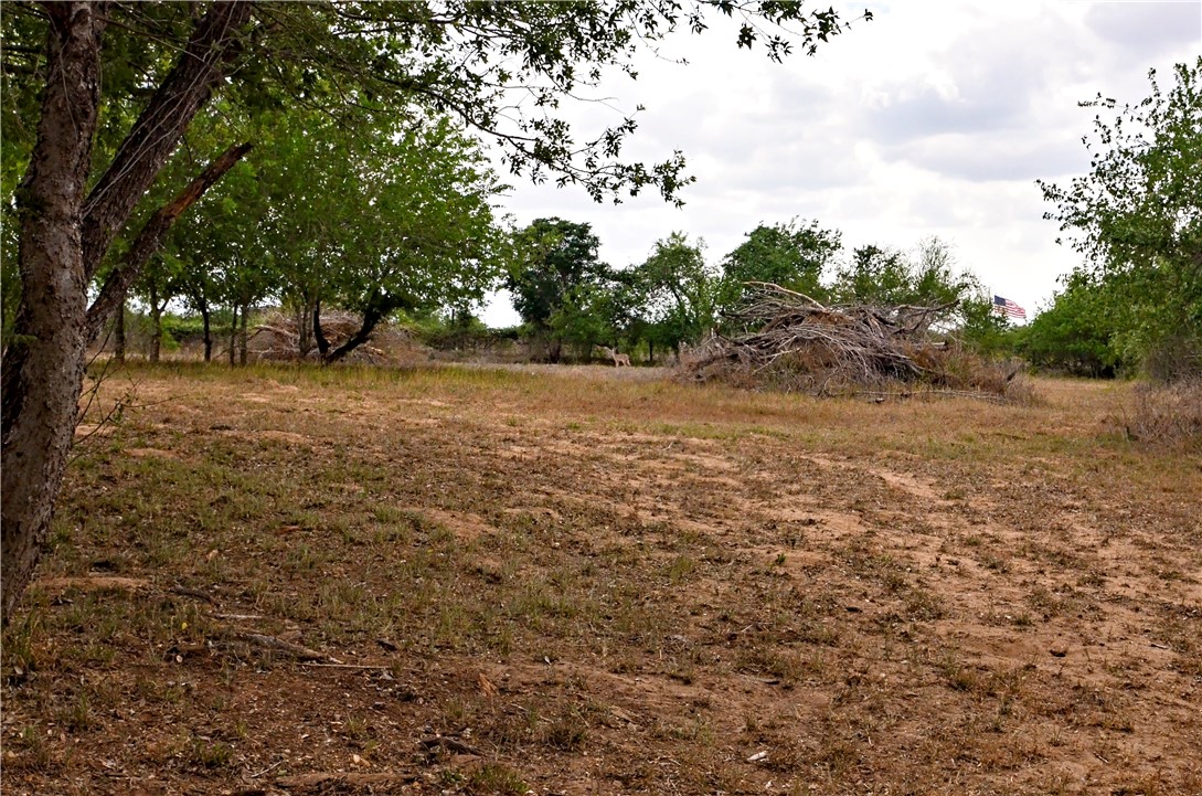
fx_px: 1199
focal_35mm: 36
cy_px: 398
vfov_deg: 36.7
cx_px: 601
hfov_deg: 53.2
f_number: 8
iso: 400
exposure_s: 1/1250
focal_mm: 24
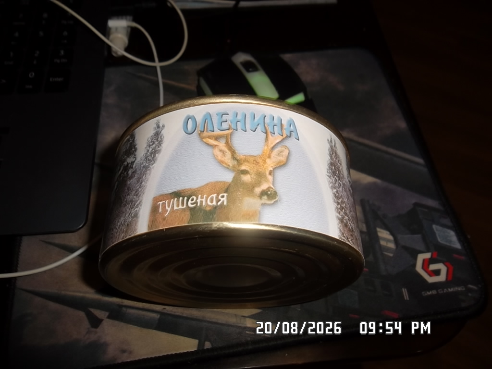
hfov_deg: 65.3
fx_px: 384
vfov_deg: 51.4
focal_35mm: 27
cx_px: 246
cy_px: 184
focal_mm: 4.9
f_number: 3.5
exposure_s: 1/15
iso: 100
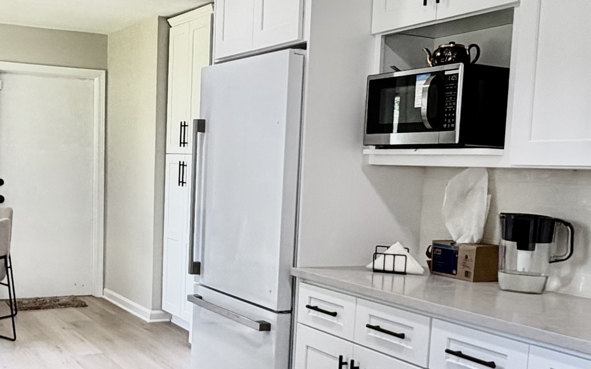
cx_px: 231
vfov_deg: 26.1
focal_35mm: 49
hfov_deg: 40.8
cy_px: 260
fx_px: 789
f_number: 2.2
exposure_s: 1/120
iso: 160
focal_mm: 2.22
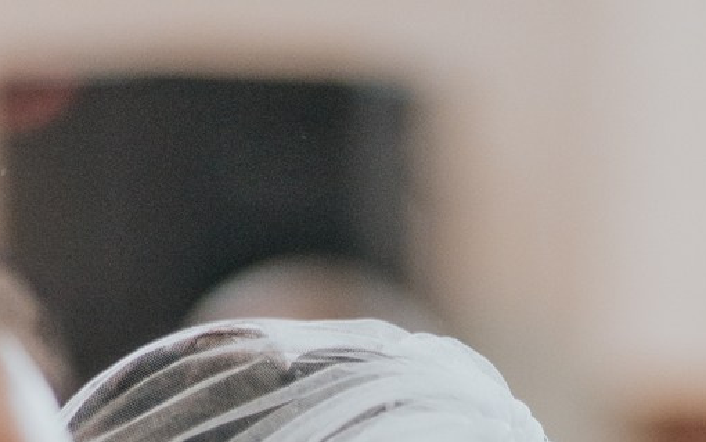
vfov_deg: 1.8
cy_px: 1179
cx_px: 515
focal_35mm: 719
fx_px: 13837
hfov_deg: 2.9
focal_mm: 200
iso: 1600
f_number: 2.8
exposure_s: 1/125
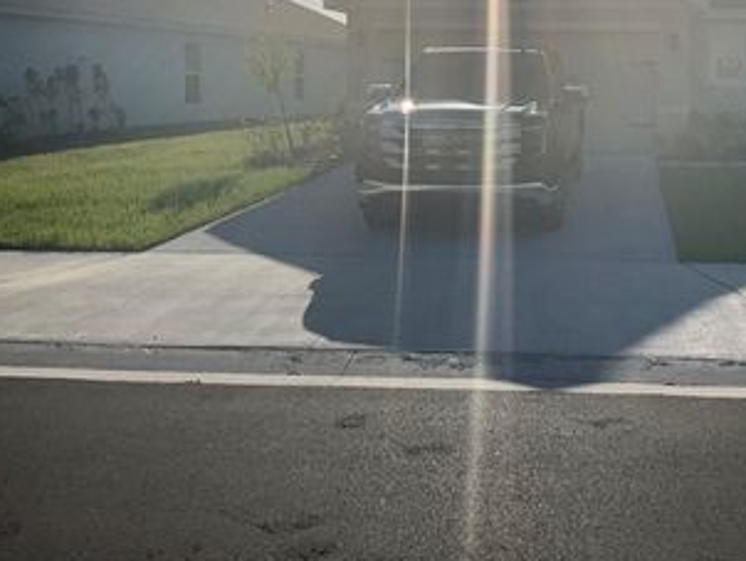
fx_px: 1035
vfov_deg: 29.8
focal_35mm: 48
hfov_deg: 38.5
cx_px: 566
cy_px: 142
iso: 25
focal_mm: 3
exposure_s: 1/8621
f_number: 1.8
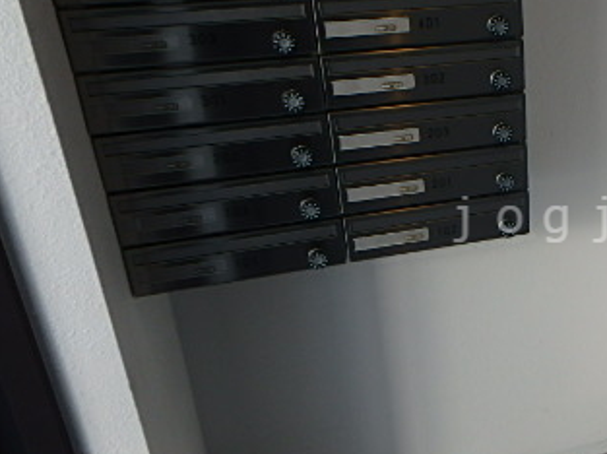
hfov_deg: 39.5
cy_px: 219
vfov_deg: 33.5
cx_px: 586
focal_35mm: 43
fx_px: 753
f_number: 3.5
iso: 125
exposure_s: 1/200
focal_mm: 3.7
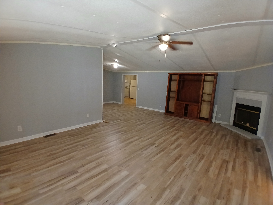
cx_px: 136
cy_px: 102
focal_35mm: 17
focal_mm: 1.4
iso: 320
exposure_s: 1/30
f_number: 2.2
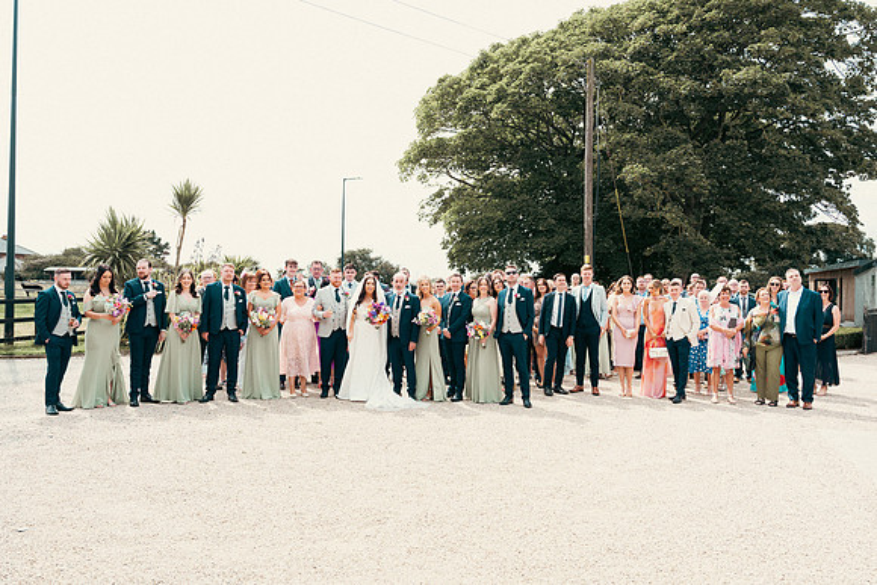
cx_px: 438
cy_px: 292
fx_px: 755
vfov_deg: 42.3
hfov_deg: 60.3
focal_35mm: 31
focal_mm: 31
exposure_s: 1/250
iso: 125
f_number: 5
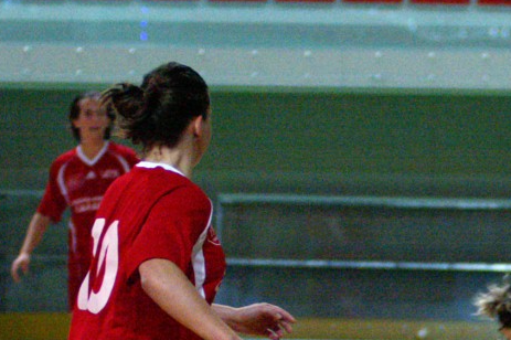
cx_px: 504
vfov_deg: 1.7
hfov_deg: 2.5
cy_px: 403
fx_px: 11773
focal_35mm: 830
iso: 3200
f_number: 2.8
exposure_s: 1/500
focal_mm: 200
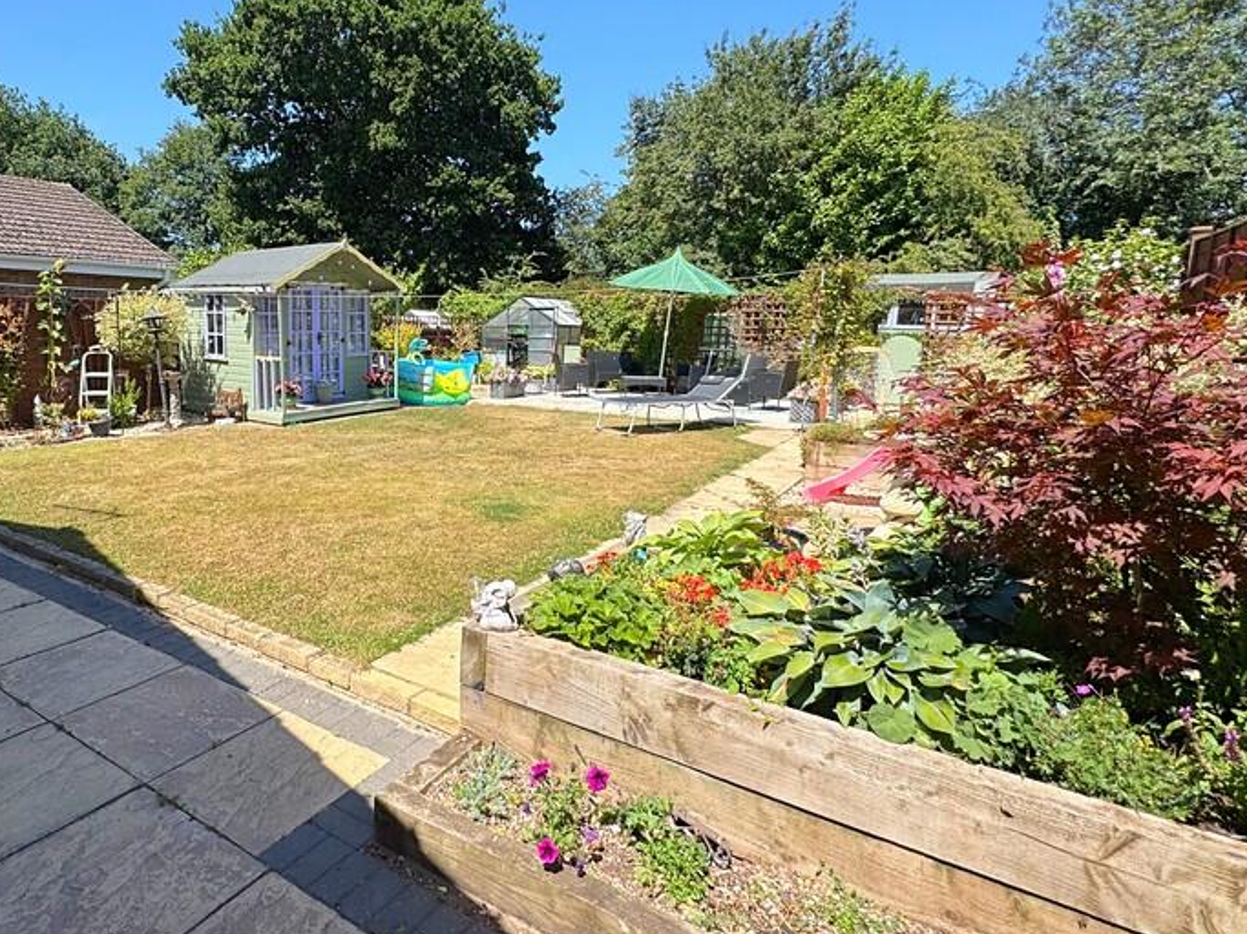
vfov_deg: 63.3
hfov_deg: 76.4
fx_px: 756
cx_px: 413
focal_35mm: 21
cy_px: 418
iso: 40
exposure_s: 1/1506
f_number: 2.2
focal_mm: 2.22
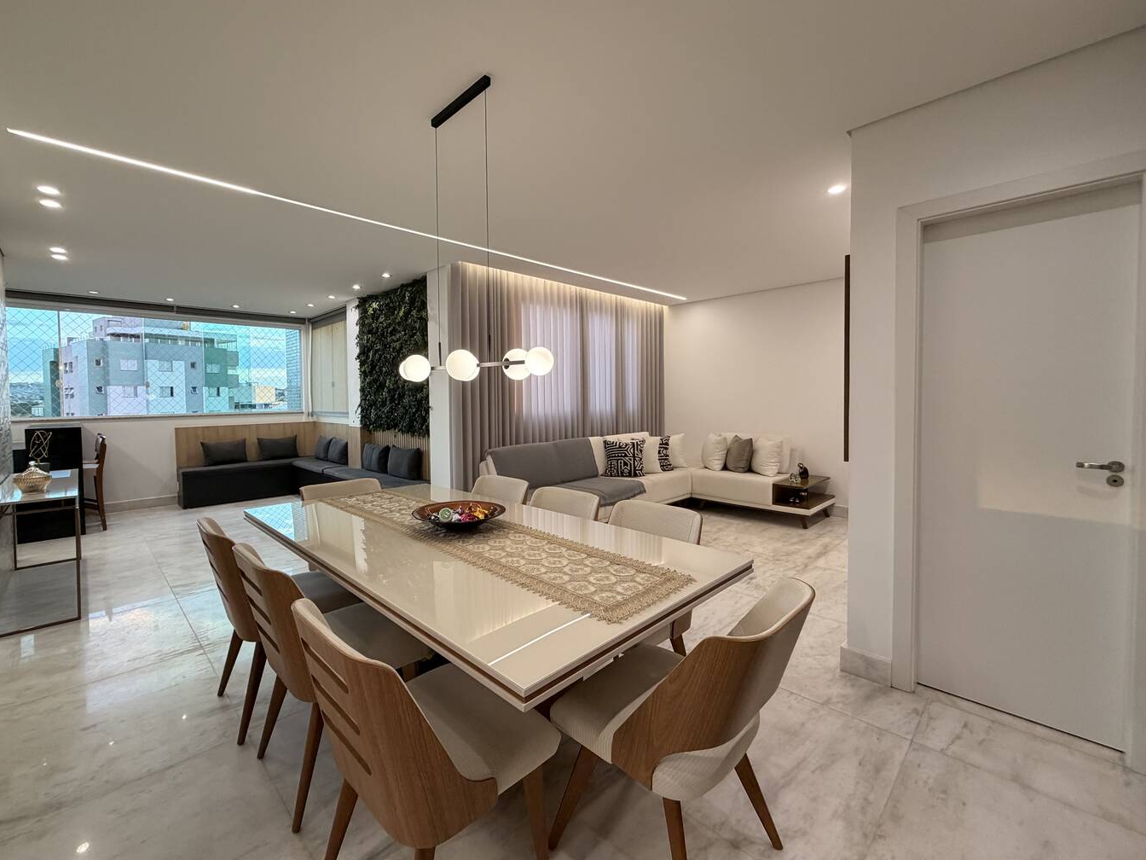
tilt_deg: -2.2
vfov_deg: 81.7
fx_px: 497
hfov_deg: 98.0
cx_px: 536
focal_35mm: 15
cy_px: 413
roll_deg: +0.6
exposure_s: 1/120
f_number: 2.2
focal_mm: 2.22
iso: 200
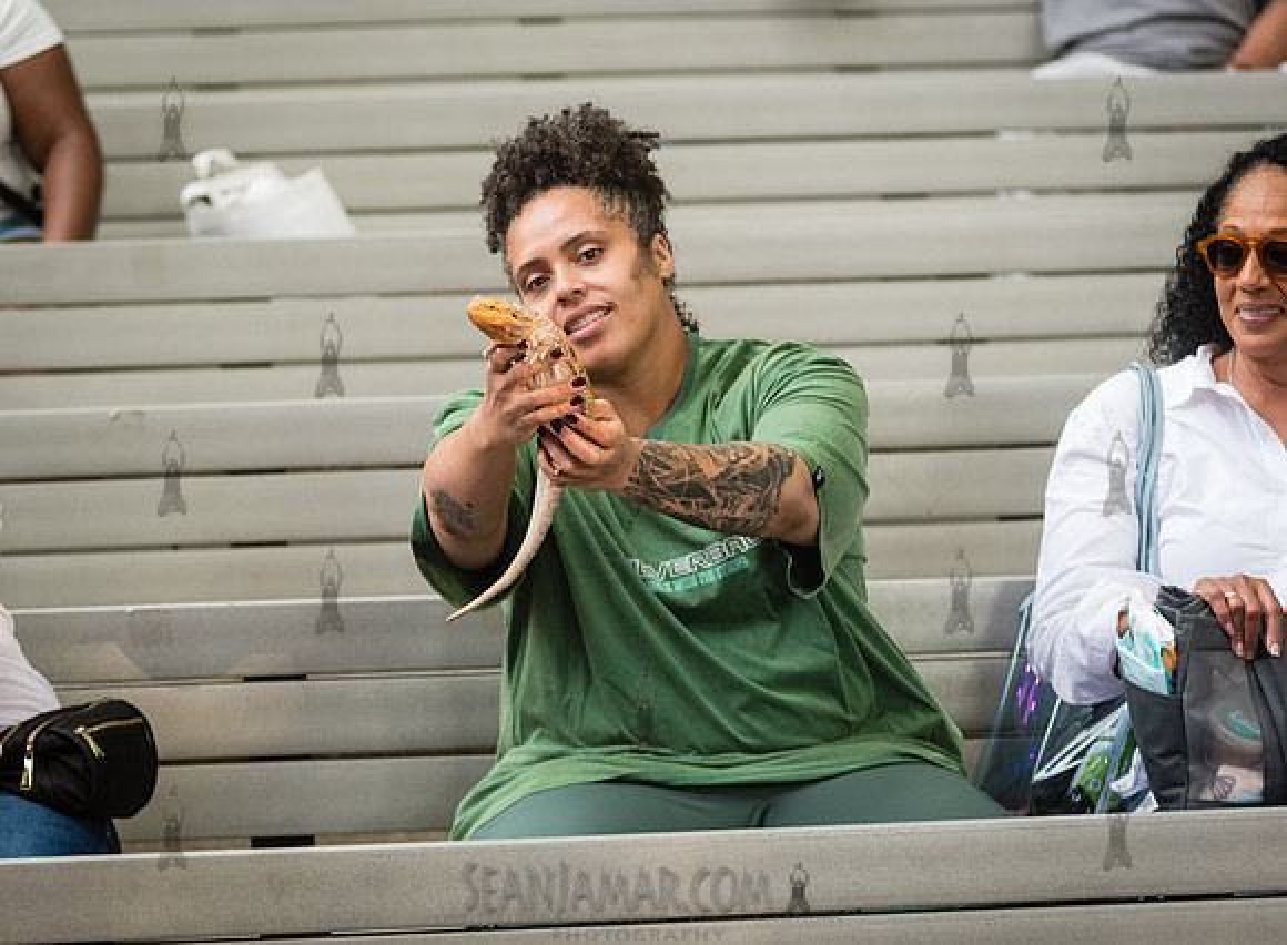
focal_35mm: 182
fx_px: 6708
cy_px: 422
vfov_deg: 8.1
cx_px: 527
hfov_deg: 11.0
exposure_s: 1/320
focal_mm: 135
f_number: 3.2
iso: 1000
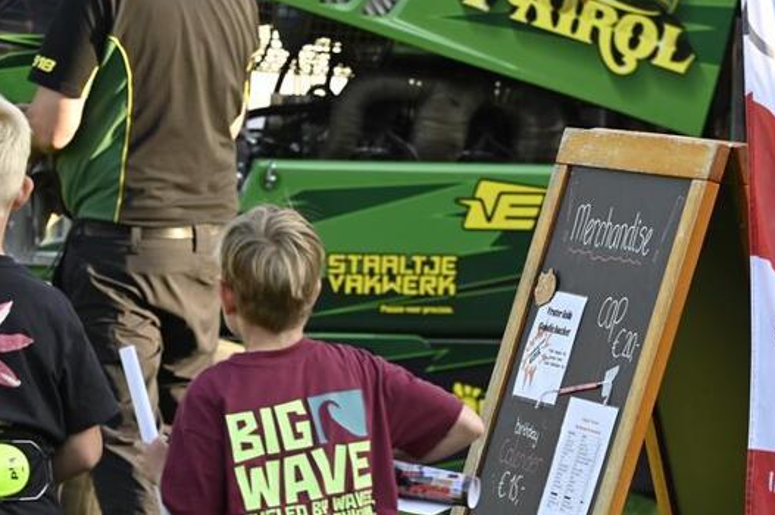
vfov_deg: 4.7
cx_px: 372
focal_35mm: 292
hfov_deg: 7.1
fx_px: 6278
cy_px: 470
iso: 320
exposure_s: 1/320
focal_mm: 155
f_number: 4.8
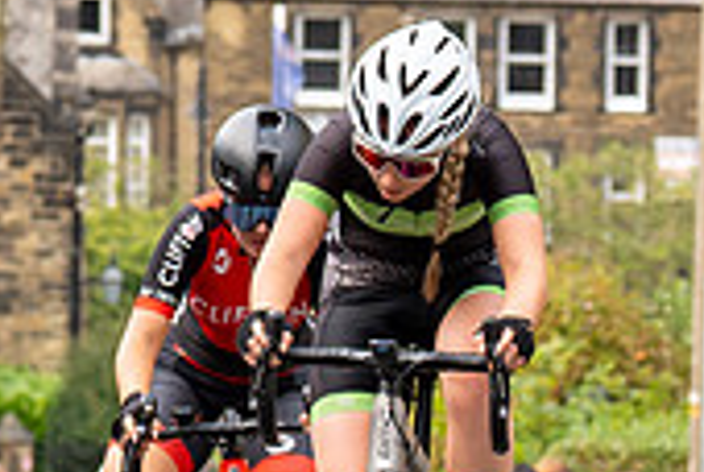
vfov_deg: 2.9
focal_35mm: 473
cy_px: -197
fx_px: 9266
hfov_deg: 4.3
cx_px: -356
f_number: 4
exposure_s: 1/640
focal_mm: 70
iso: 400
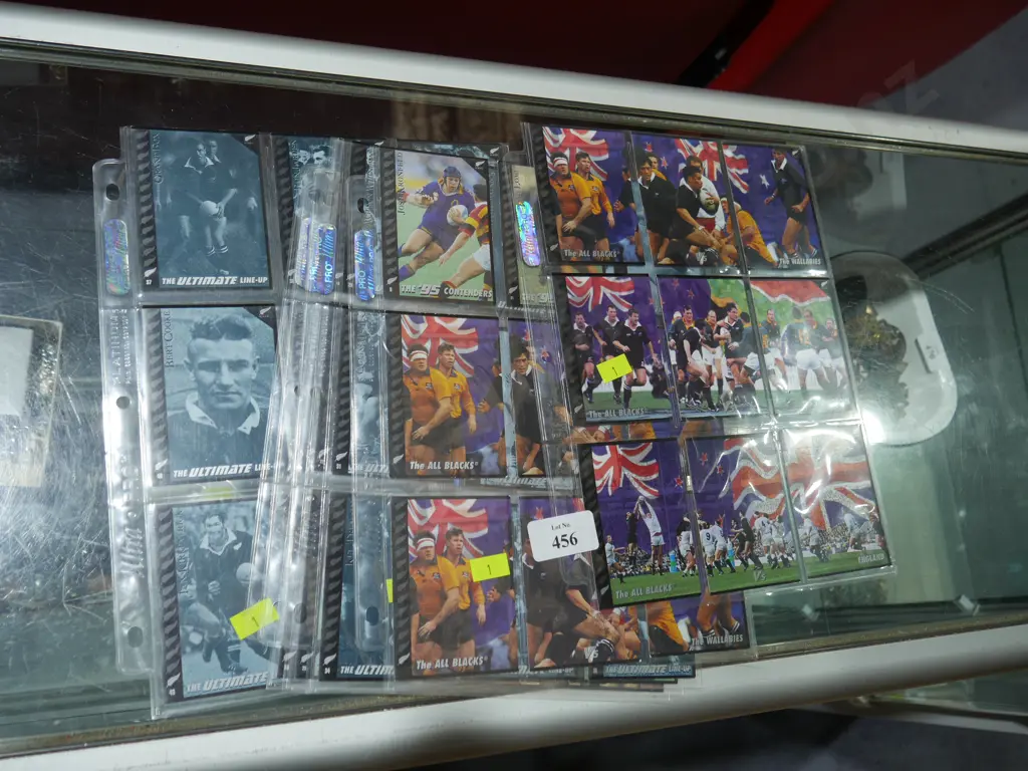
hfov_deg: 60.0
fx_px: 891
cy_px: 386
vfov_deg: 46.8
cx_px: 514
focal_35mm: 30
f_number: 3.6
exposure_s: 1/100
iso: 200
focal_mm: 15
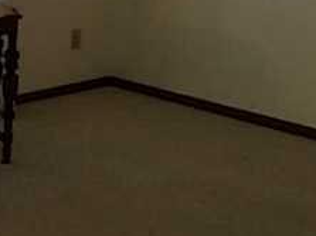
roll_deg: -0.6
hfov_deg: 16.5
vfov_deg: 14.0
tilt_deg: -8.6
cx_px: -214
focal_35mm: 104
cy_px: 0
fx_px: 949
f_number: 2.2
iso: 64
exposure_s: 1/15
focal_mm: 4.15
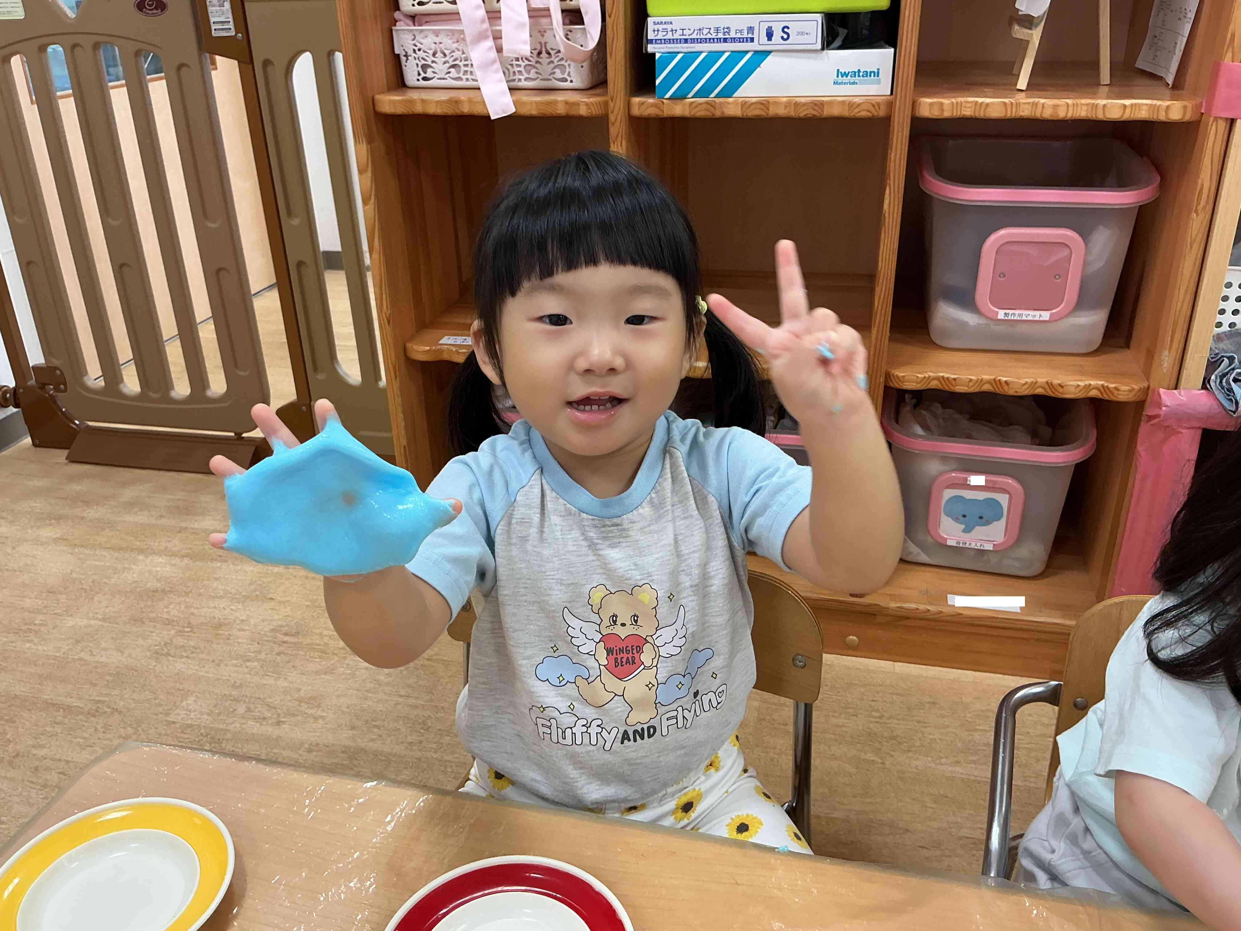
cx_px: 620
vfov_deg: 48.2
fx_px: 1040
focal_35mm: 29
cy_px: 466
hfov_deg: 61.7
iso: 50
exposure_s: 1/60
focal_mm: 3
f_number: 1.8
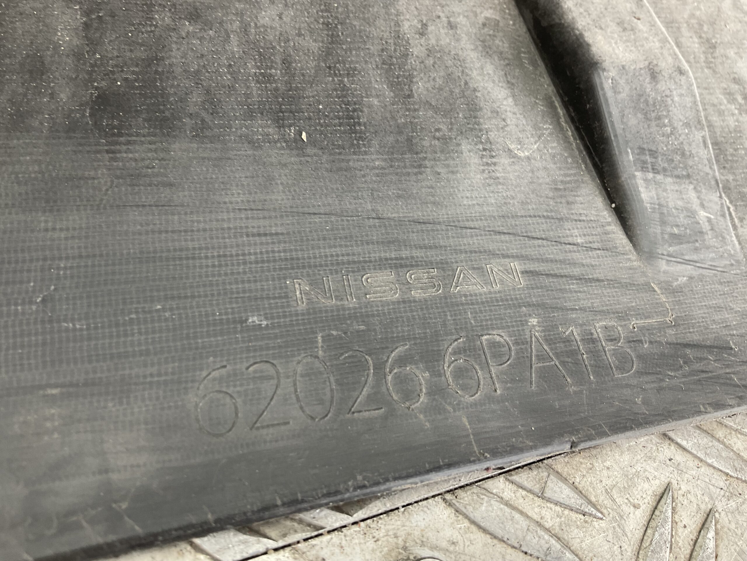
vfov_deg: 48.2
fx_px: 626
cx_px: 374
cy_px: 280
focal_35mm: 29
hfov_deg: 61.7
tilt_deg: -58.7
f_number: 1.8
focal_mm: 3
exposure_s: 1/50
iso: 40
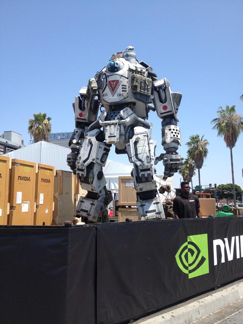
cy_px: 162
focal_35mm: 35
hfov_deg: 40.7
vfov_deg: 52.6
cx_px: 122
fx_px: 328
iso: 50
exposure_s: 1/1151
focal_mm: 4.28
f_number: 2.4
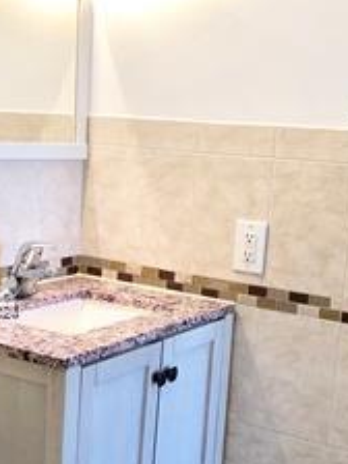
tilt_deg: -12.0
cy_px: 311
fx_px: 804
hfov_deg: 24.4
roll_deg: -3.4
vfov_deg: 31.9
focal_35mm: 60
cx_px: 151
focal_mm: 4
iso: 25
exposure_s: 1/30
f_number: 1.8
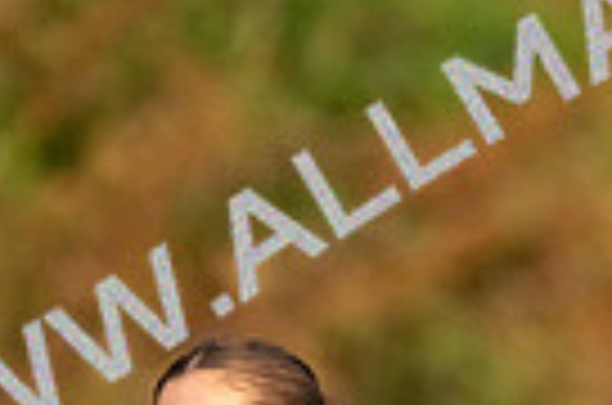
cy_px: 531
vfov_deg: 0.5
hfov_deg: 0.8
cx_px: 342
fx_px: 43537
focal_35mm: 2567
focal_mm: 600
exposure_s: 1/2500
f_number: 4
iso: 4000
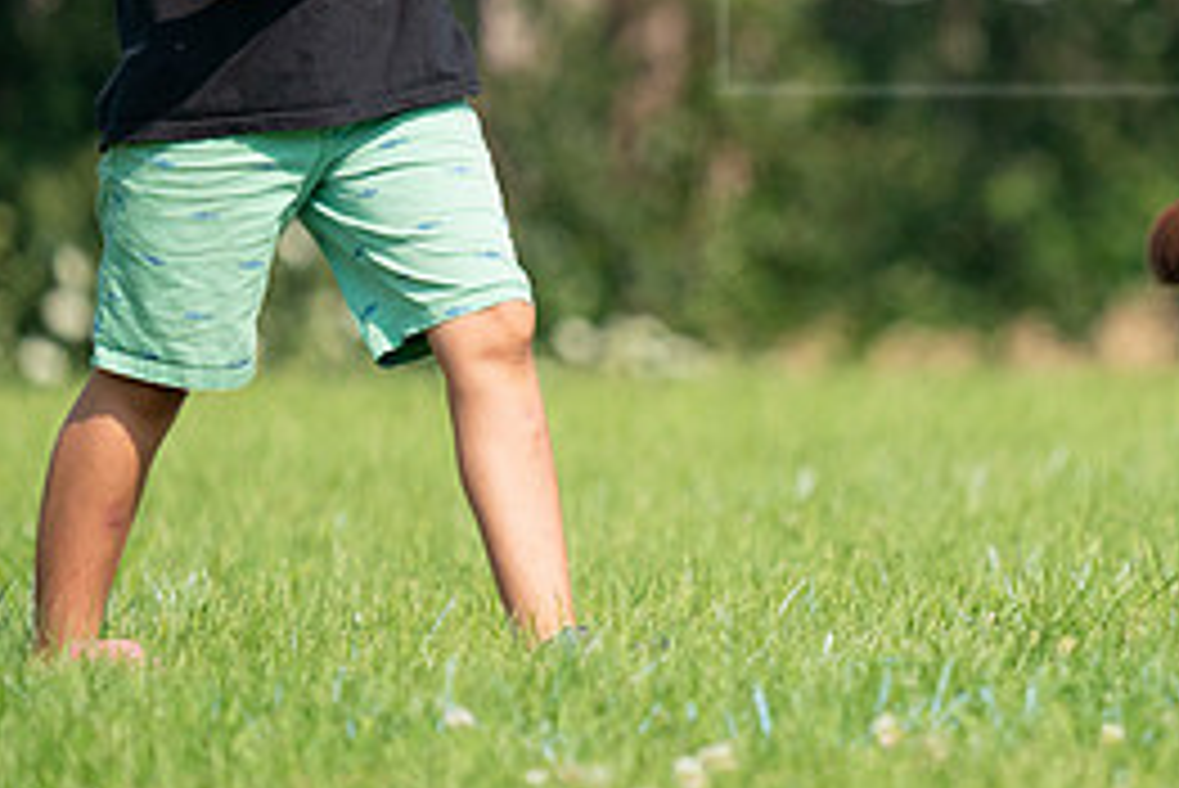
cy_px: 25
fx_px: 28114
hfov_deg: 2.4
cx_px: 1148
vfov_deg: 1.6
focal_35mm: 858
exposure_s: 1/4000
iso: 1600
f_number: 6.3
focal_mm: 388
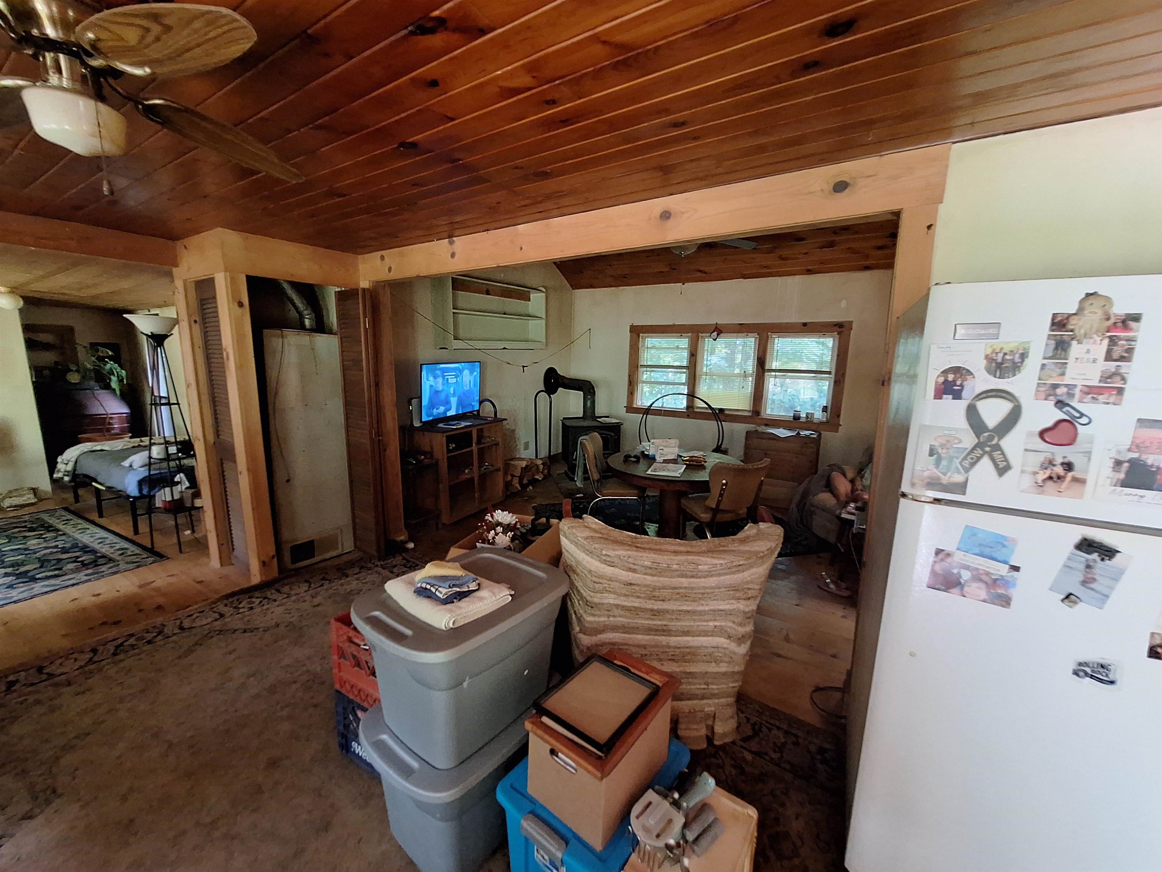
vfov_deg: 89.9
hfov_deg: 106.2
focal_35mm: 13
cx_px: 581
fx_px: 436
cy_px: 436
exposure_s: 1/24
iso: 400
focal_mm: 1.74
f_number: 2.2
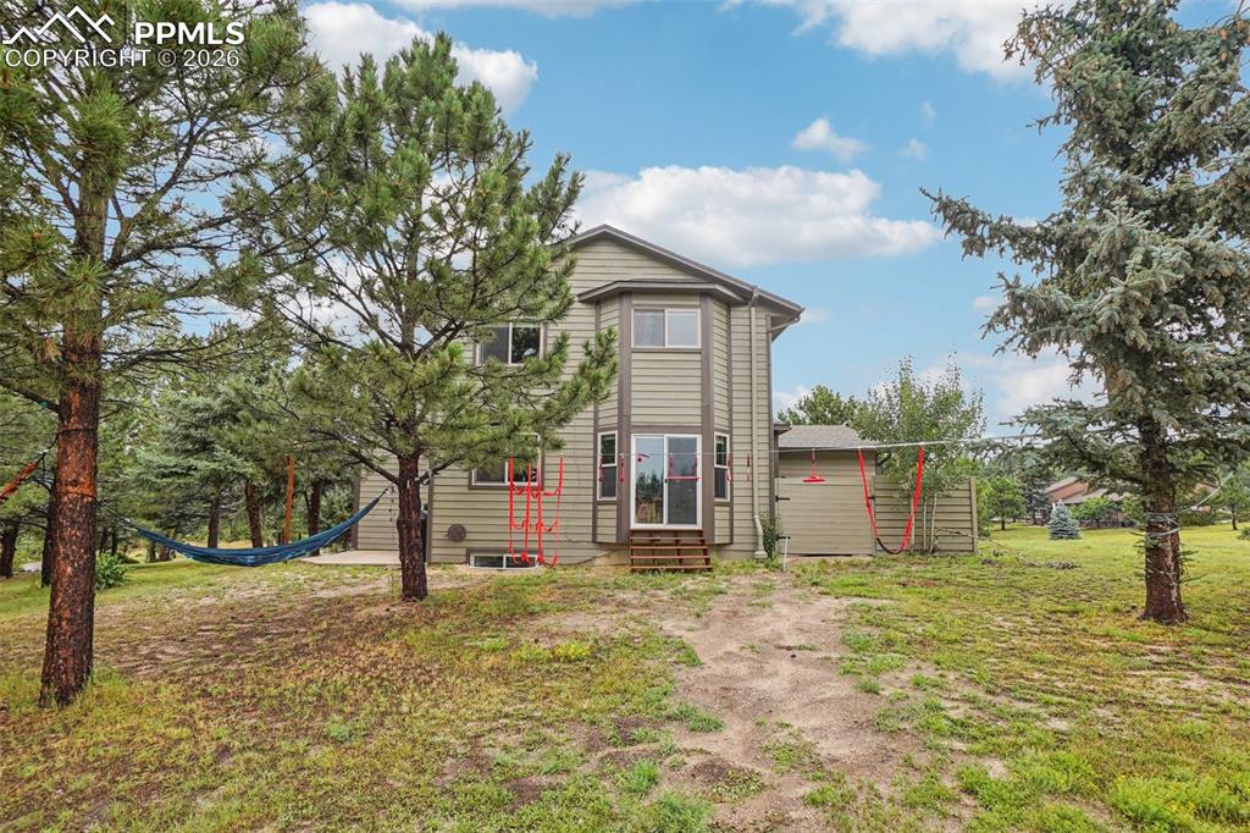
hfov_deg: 100.4
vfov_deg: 77.3
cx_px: 625
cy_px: 416
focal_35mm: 15
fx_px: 521
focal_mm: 10
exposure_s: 1/100
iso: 100
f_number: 8
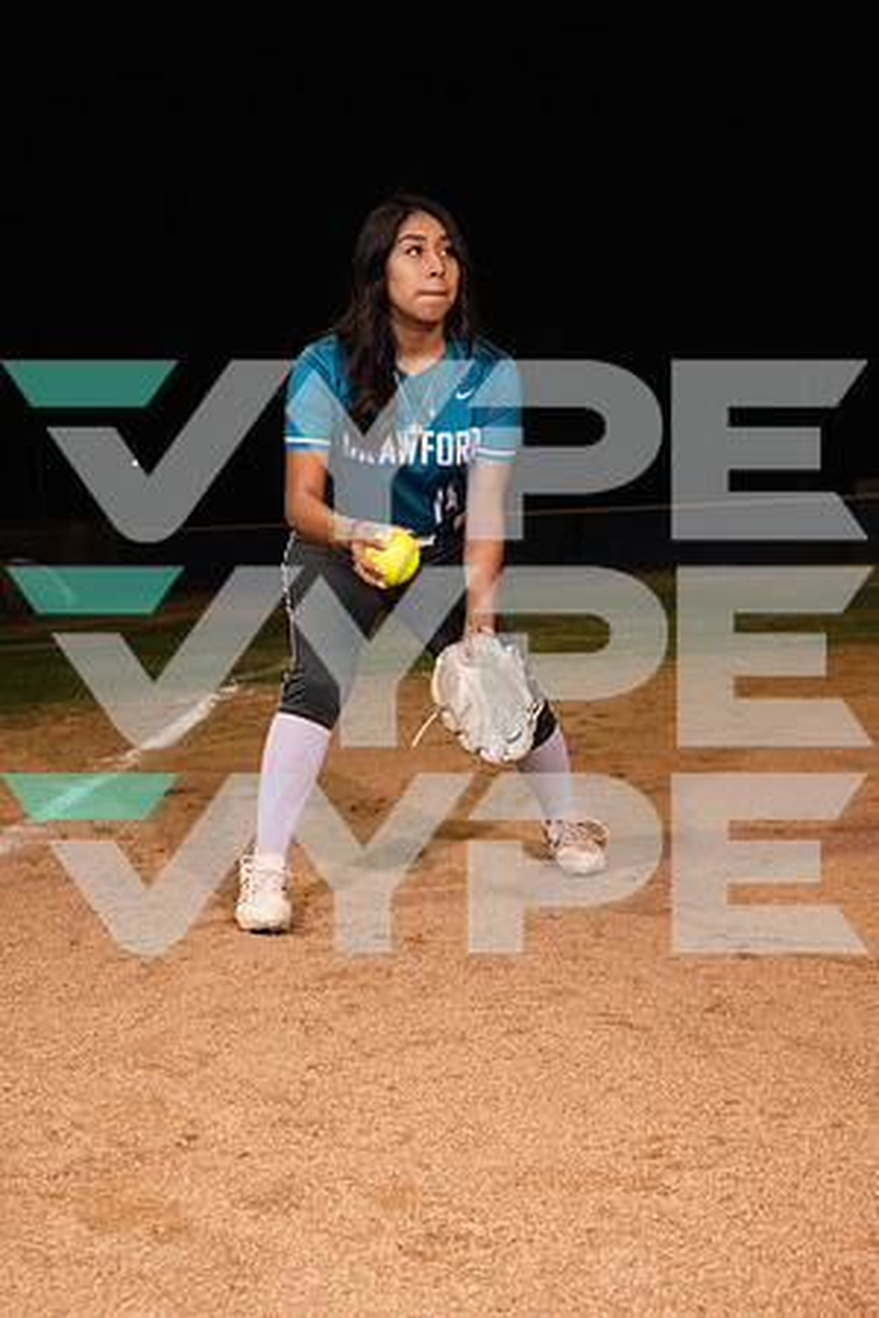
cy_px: 659
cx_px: 440
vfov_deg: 41.1
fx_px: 1758
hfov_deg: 28.1
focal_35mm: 48
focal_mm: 48
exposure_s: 1/500
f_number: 6.3
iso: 1250
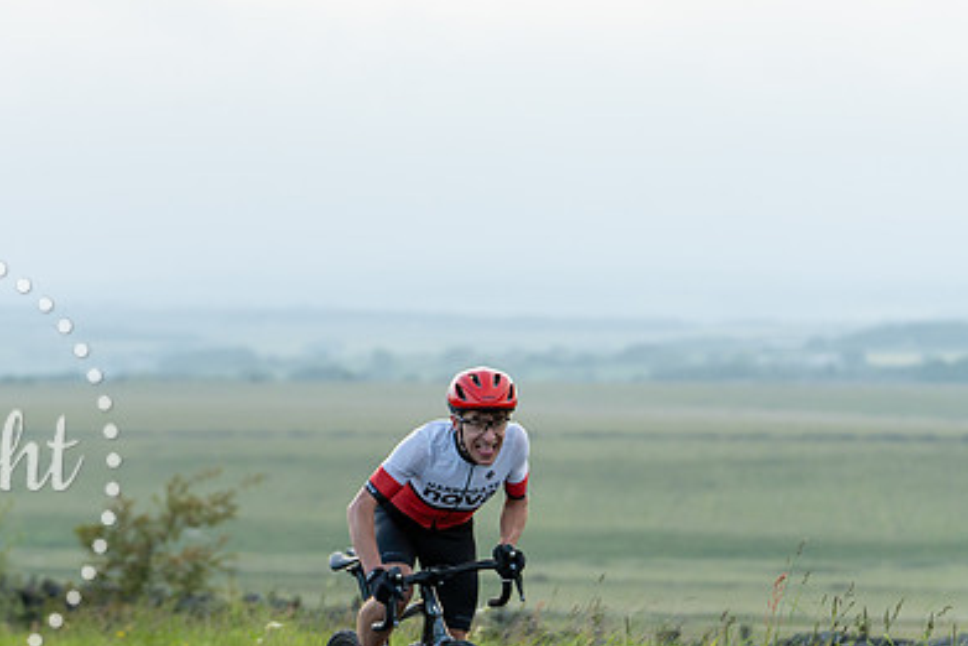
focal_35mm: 160
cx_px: 272
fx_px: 4304
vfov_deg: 8.6
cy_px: 338
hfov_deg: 12.8
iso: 400
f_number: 3.2
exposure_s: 1/1250
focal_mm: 108
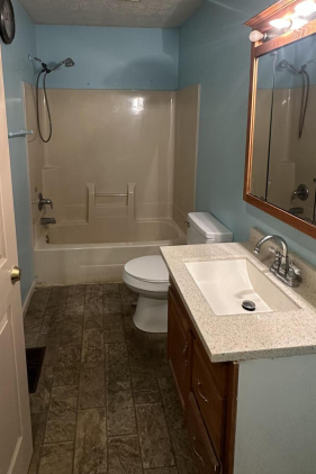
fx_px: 303
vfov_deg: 74.3
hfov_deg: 54.7
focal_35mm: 23
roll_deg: +0.6
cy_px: 168
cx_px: 126
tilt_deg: -8.9
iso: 320
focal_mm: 2.22
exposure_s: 1/60
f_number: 2.2
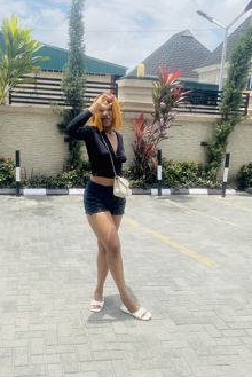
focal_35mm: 28
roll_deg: -0.6
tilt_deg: -10.2
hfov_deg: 46.3
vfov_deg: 65.4
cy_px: 191
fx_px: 293
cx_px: 107
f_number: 1.8
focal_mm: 4.25
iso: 32
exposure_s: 1/3846
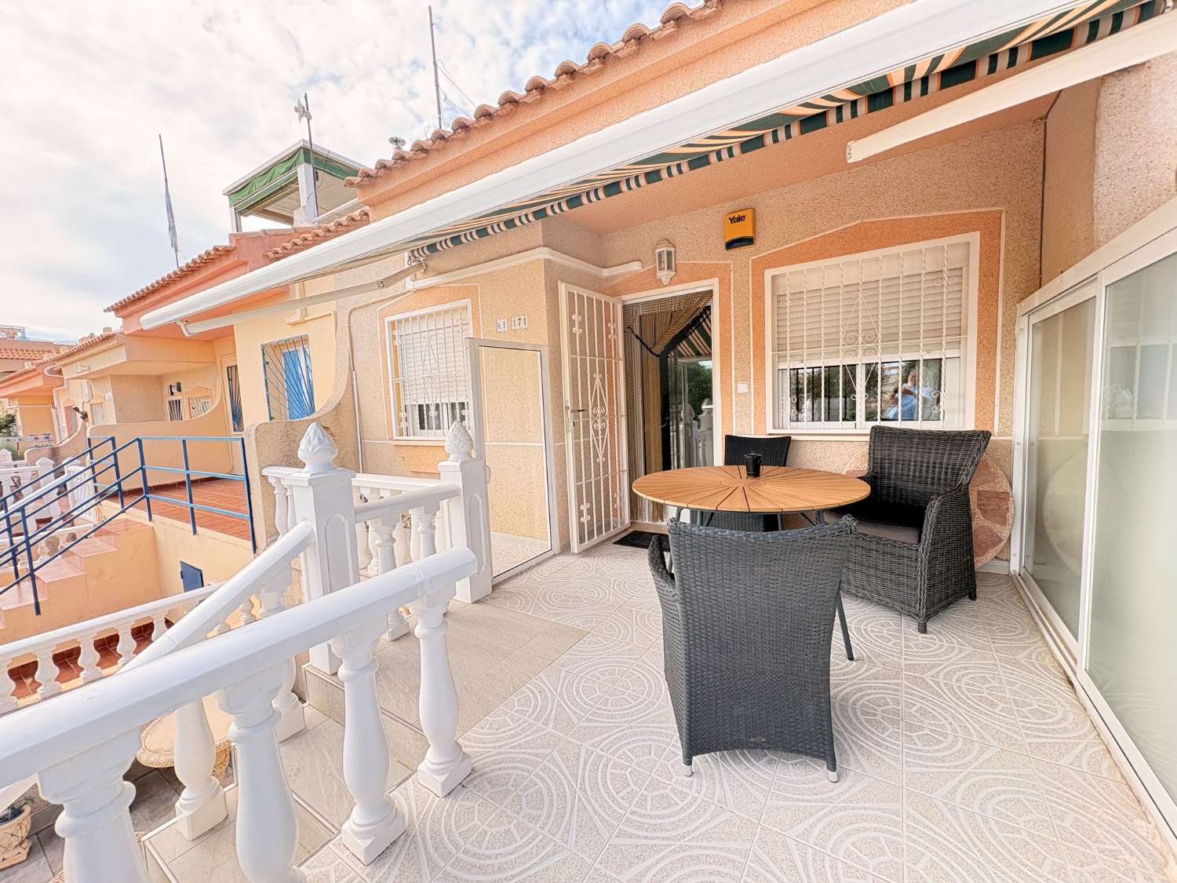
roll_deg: +3.0
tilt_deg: -3.1
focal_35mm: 14
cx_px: 588
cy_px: 442
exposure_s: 1/185
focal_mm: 2.22
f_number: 2.2
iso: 64
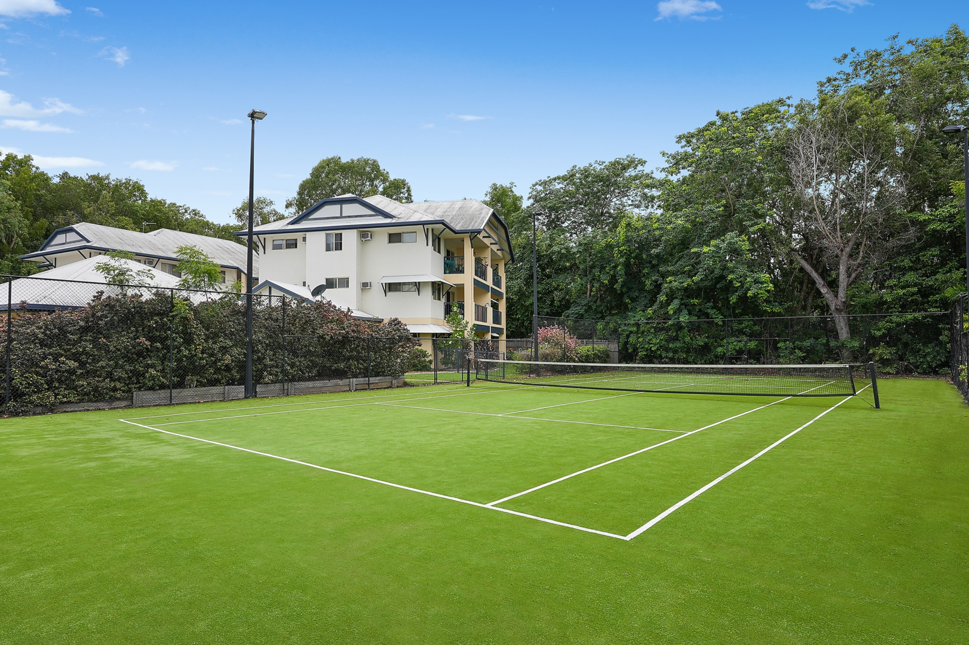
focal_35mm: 20
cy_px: 322
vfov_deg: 61.9
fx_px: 538
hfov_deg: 84.0
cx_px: 484
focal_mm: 20
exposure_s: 1/125
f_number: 11
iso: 200
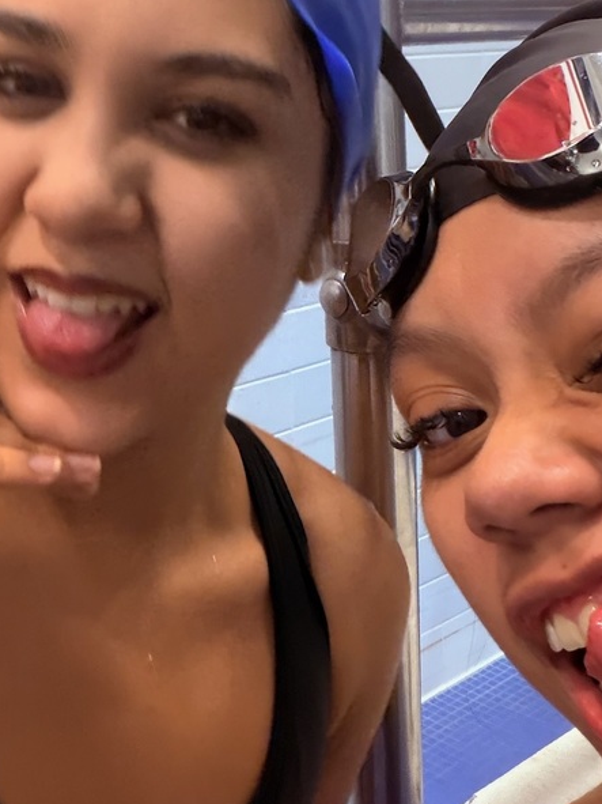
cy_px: 280
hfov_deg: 28.0
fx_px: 1206
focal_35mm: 52
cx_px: 266
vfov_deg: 36.5
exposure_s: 1/40
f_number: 1.9
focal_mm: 2.71
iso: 200
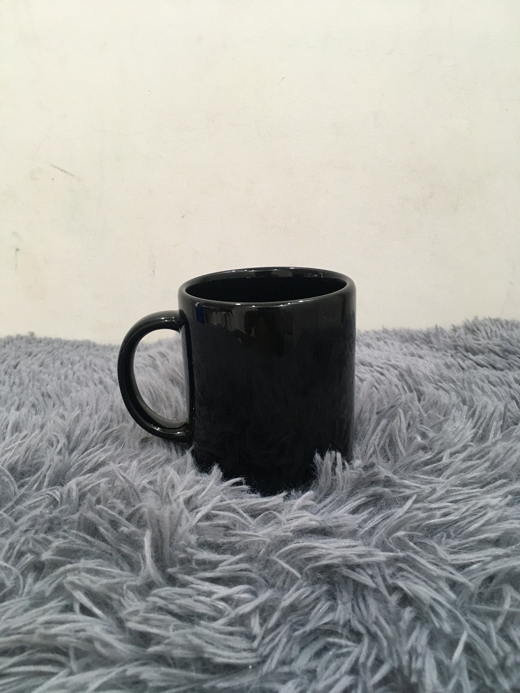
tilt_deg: -15.7
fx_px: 581
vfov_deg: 61.7
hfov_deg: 48.2
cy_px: 346
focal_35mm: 29
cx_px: 260
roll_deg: +1.3
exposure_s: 1/33
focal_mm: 4.15
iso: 125
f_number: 2.2
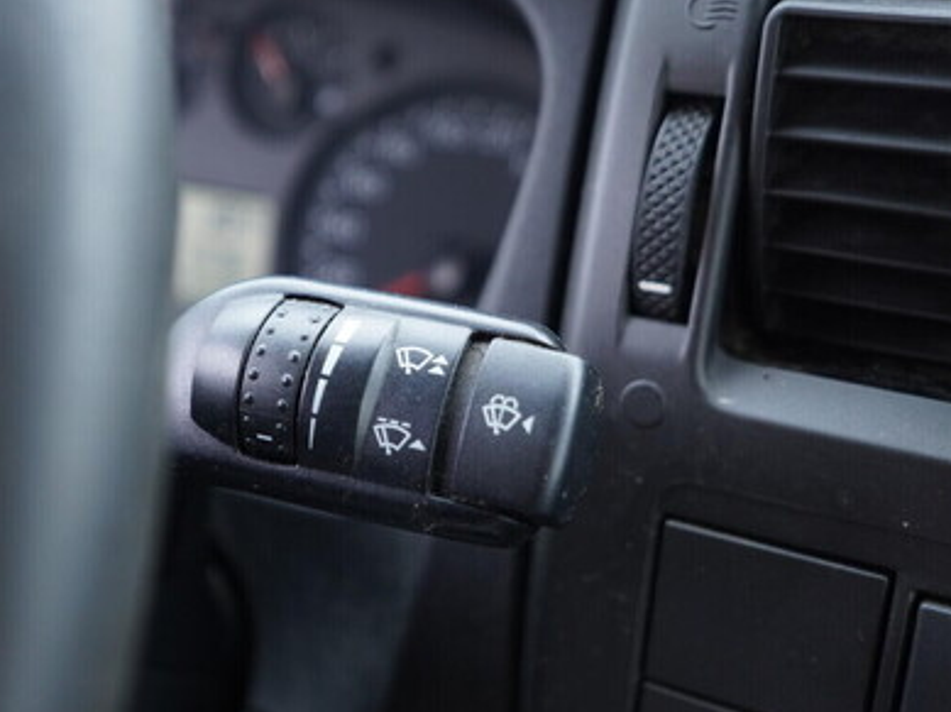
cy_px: 327
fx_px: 1345
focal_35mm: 49
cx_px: 398
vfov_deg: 29.6
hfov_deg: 38.8
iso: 500
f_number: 2.8
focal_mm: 24
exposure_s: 1/40
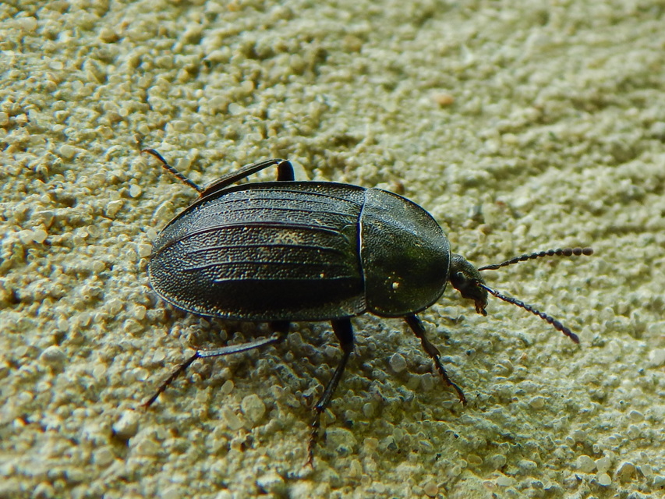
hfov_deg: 35.5
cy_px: 250
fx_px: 1038
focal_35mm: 54
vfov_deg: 27.0
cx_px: 332
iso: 125
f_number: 3.8
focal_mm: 9.7
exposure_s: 1/80
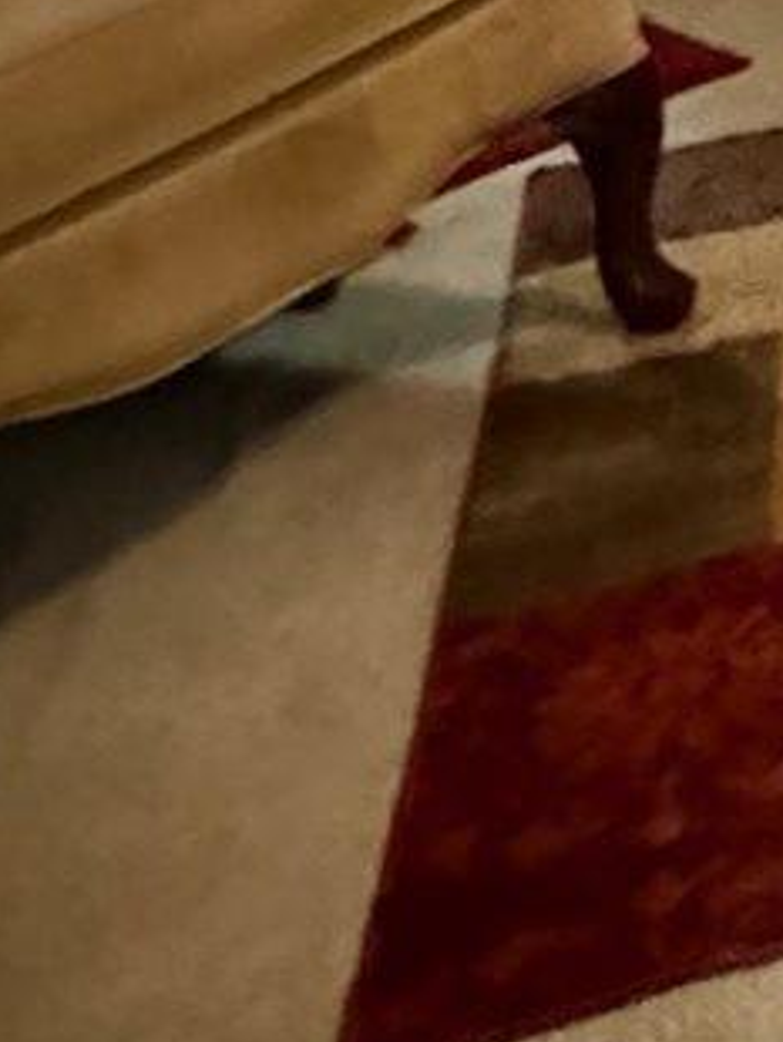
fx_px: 3132
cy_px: -931
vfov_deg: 15.7
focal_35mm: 104
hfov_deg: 9.1
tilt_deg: -8.8
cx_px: 2779
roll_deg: -0.9
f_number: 2.2
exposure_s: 1/40
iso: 1250
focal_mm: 2.22
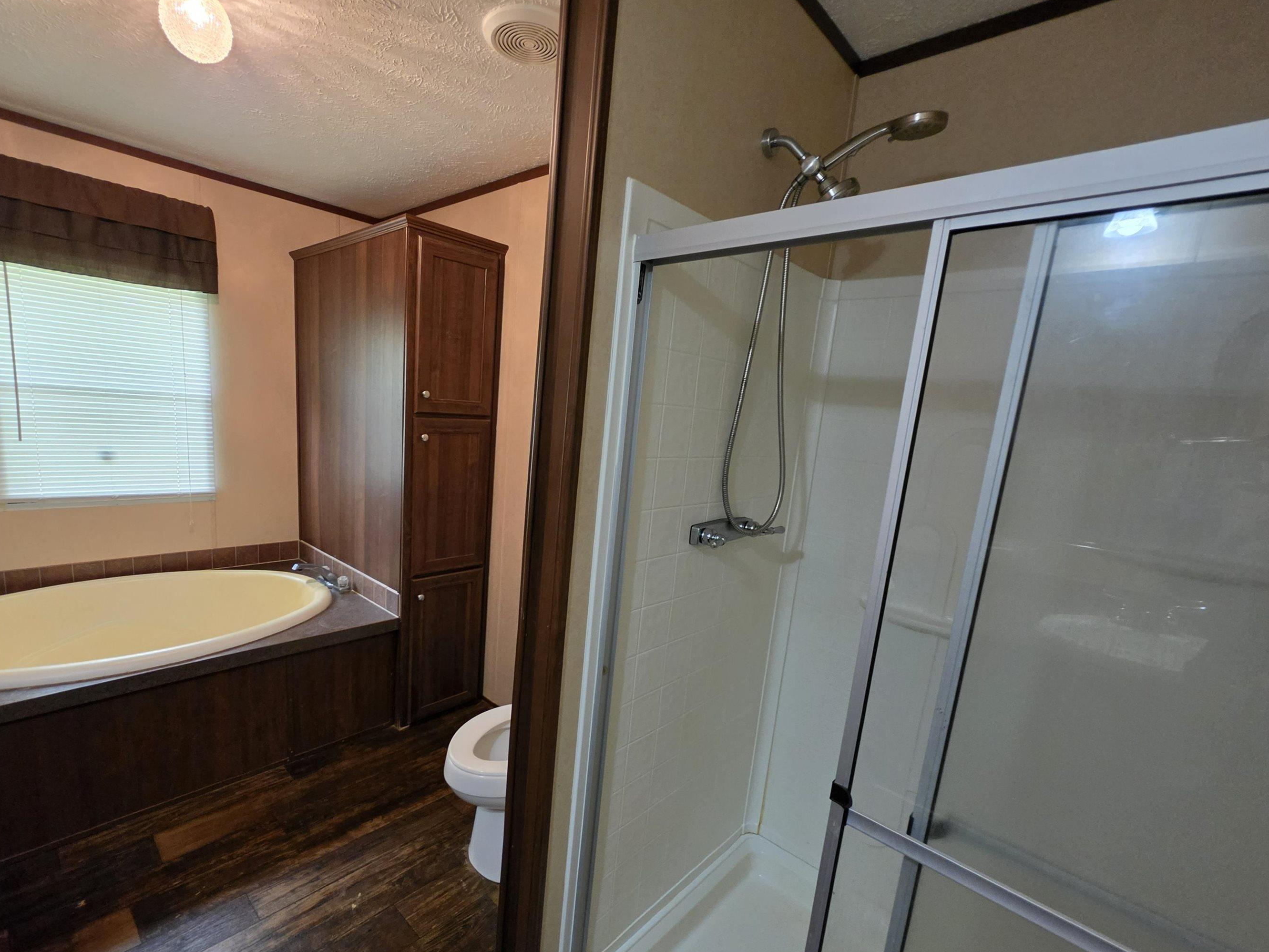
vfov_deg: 81.5
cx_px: 570
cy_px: 523
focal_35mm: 15
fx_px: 550
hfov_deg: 97.8
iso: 500
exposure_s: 1/60
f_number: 1.9
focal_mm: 2.2
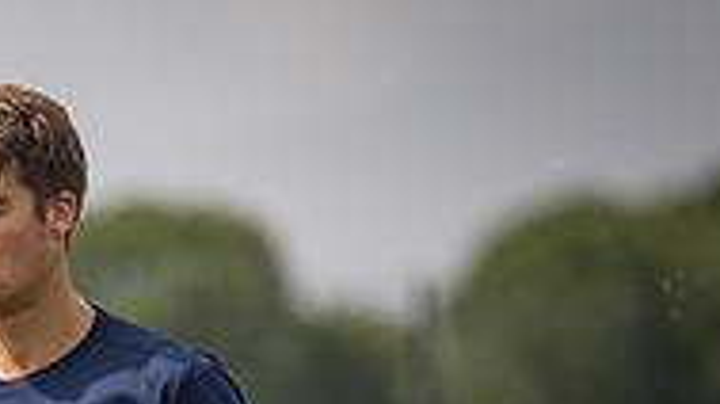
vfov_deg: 2.4
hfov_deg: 4.3
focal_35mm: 506
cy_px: 758
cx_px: -223
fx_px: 9653
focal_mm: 135
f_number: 1.8
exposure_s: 1/3200
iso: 100
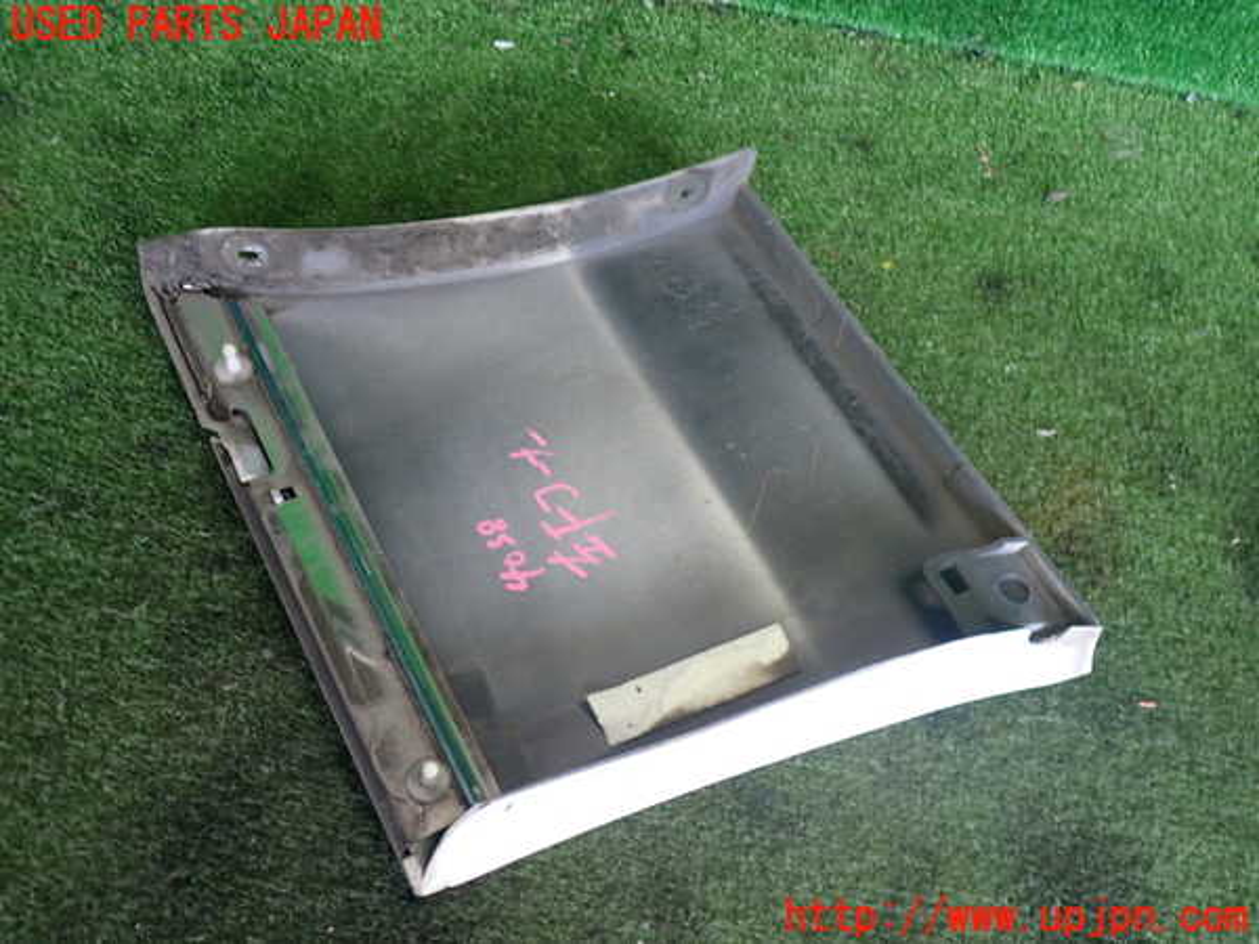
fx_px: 1091
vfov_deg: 46.8
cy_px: 472
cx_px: 630
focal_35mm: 30
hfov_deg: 60.0
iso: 200
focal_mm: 5.4
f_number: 2.3
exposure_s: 1/50
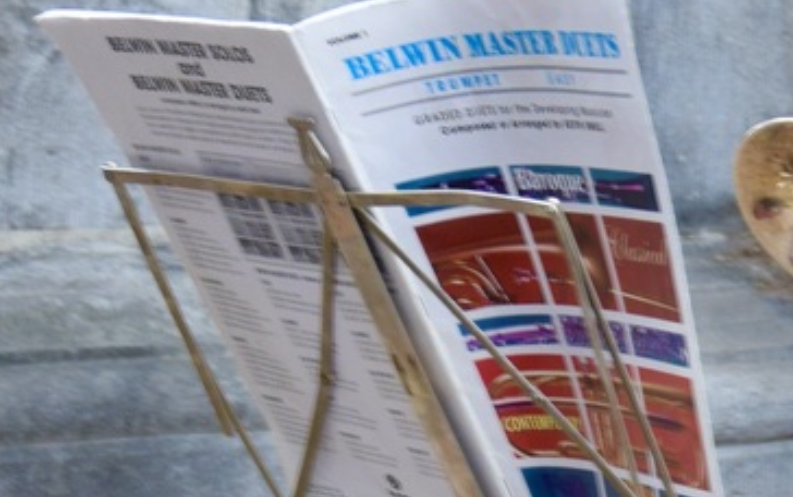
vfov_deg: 3.9
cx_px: 1335
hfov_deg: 6.1
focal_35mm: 336
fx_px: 7266
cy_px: 265
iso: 400
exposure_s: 1/160
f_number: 6.3
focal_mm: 50
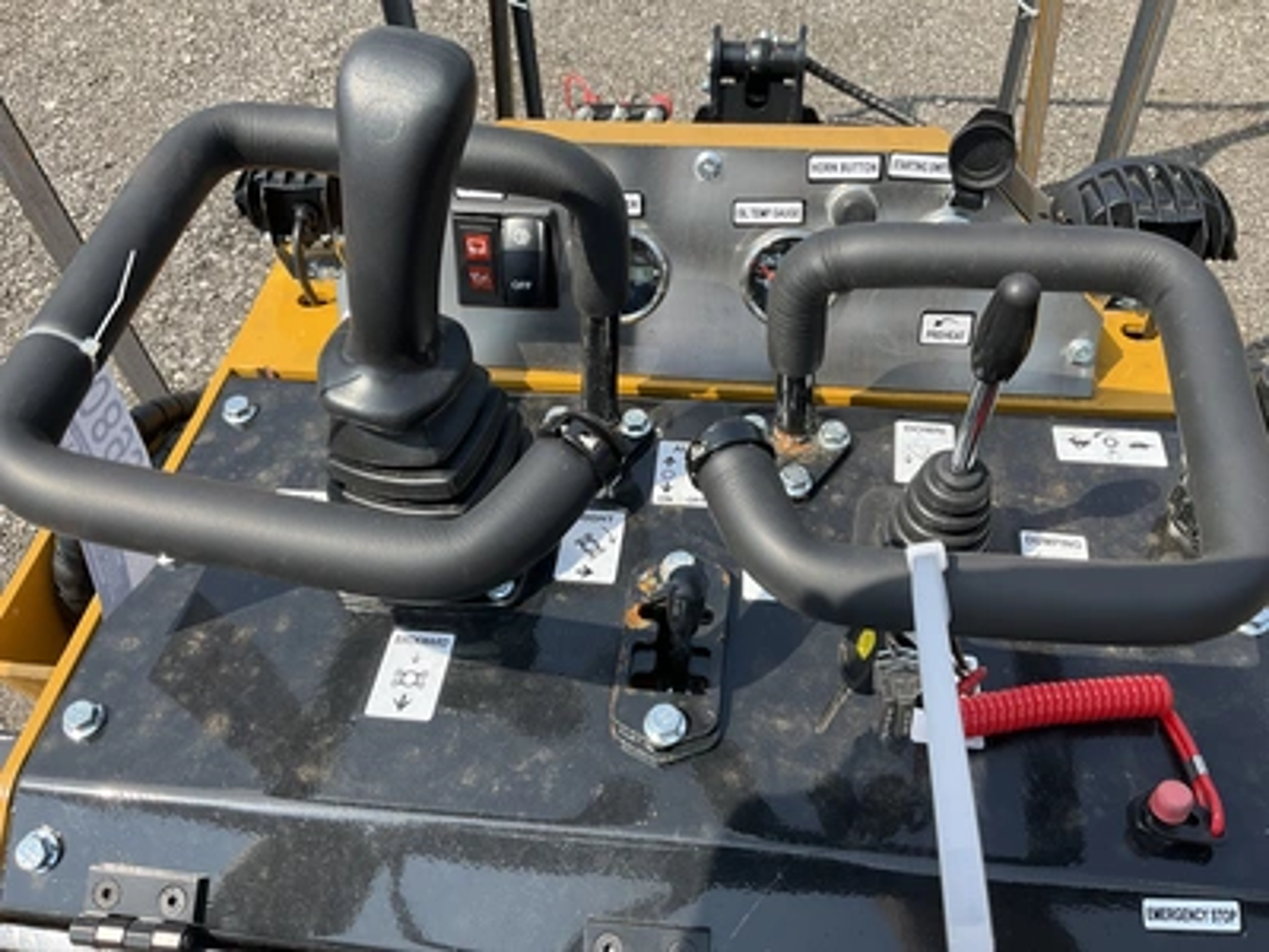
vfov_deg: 48.2
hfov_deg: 61.7
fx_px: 1063
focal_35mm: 29
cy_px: 476
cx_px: 634
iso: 25
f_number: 1.8
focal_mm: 3
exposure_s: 1/883
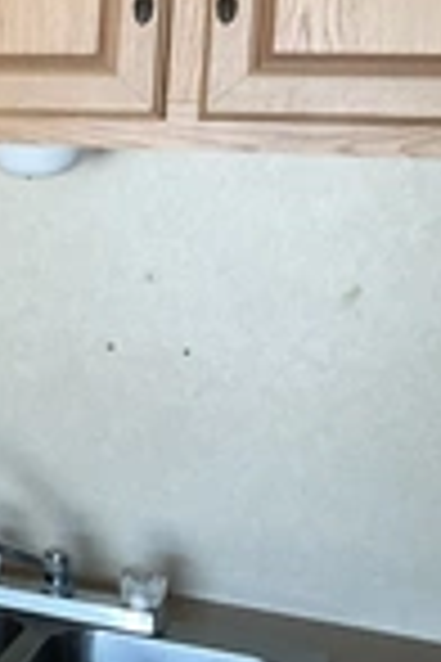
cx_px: -450
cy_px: 257
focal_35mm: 82
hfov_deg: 14.0
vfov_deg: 24.7
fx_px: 1507
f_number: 1.8
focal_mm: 3
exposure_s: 1/60
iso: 80
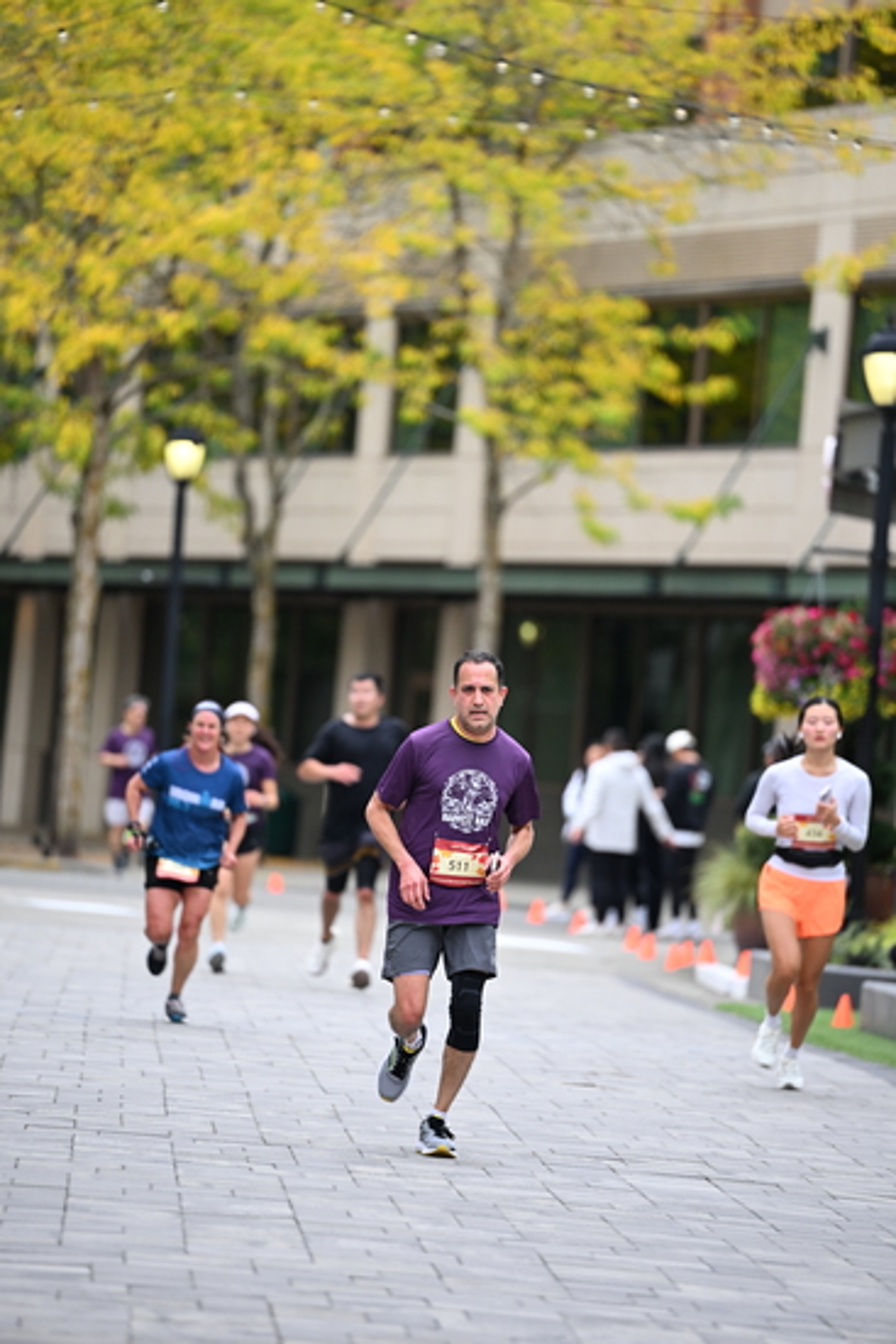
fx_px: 7461
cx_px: 448
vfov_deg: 10.3
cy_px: 672
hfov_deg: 6.9
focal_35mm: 200
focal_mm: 200
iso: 640
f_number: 2.8
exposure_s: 1/2000
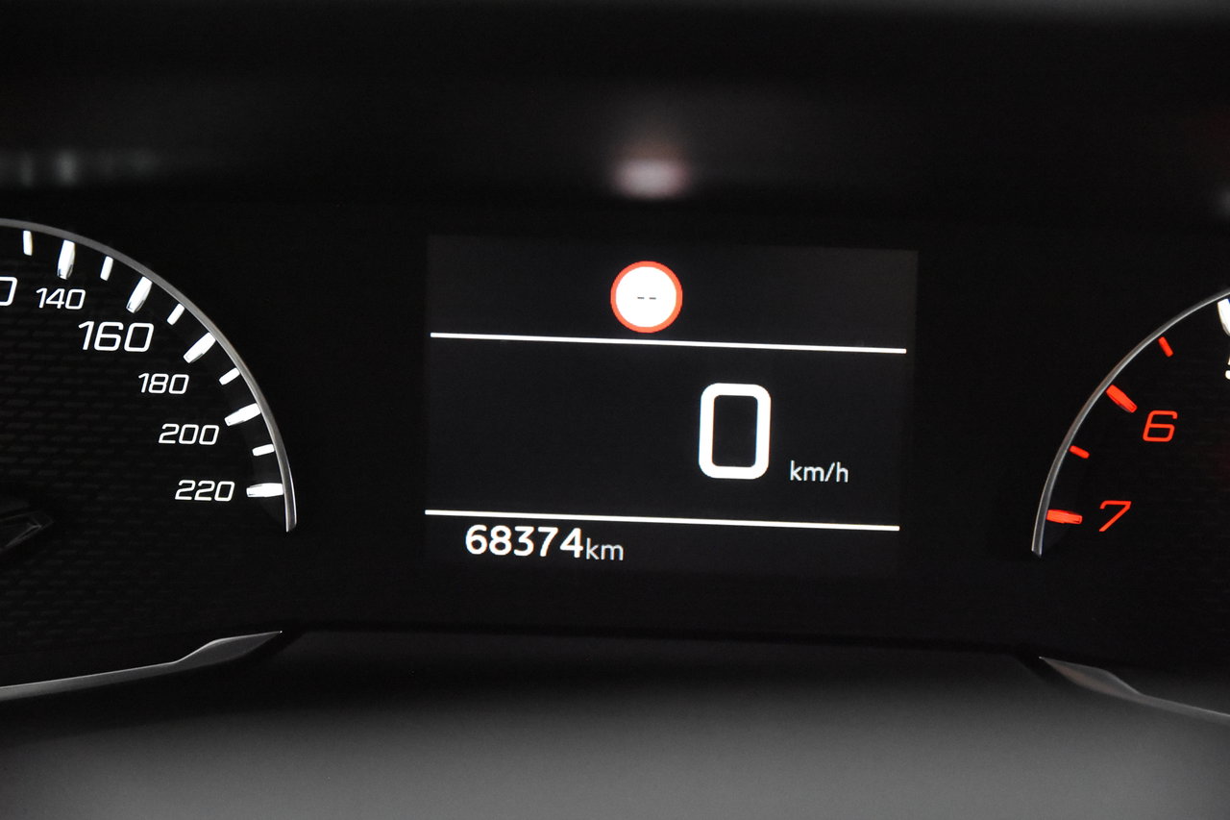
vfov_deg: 13.0
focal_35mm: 105
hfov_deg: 19.5
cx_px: 615
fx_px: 3587
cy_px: 410
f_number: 4
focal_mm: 70
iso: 9000
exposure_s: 1/125
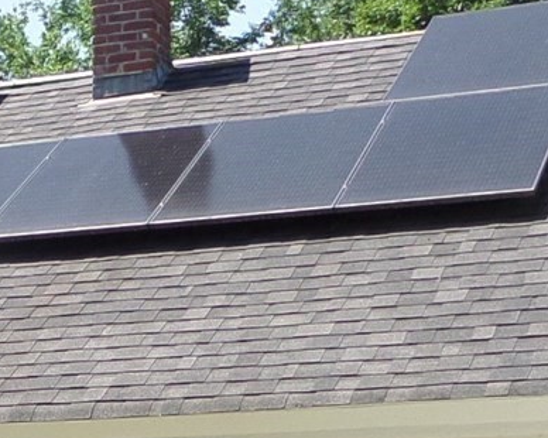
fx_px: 2172
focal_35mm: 134
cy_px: 663
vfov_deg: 11.1
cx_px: -239
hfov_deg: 13.6
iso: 100
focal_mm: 4.3
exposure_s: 1/500
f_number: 3.4
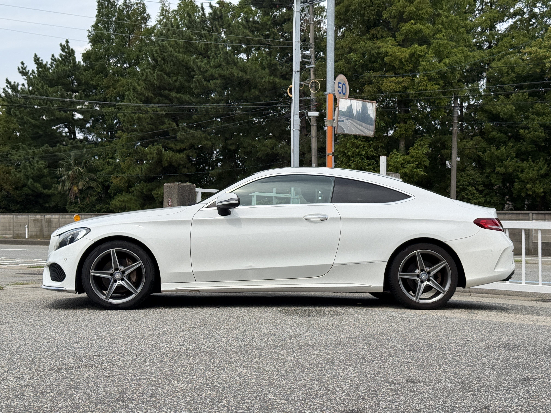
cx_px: 276
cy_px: 206
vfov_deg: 30.3
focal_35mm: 48
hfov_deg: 39.7
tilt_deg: +1.3
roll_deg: -0.3
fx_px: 764
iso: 100
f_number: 1.78
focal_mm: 6.76
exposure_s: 1/6536
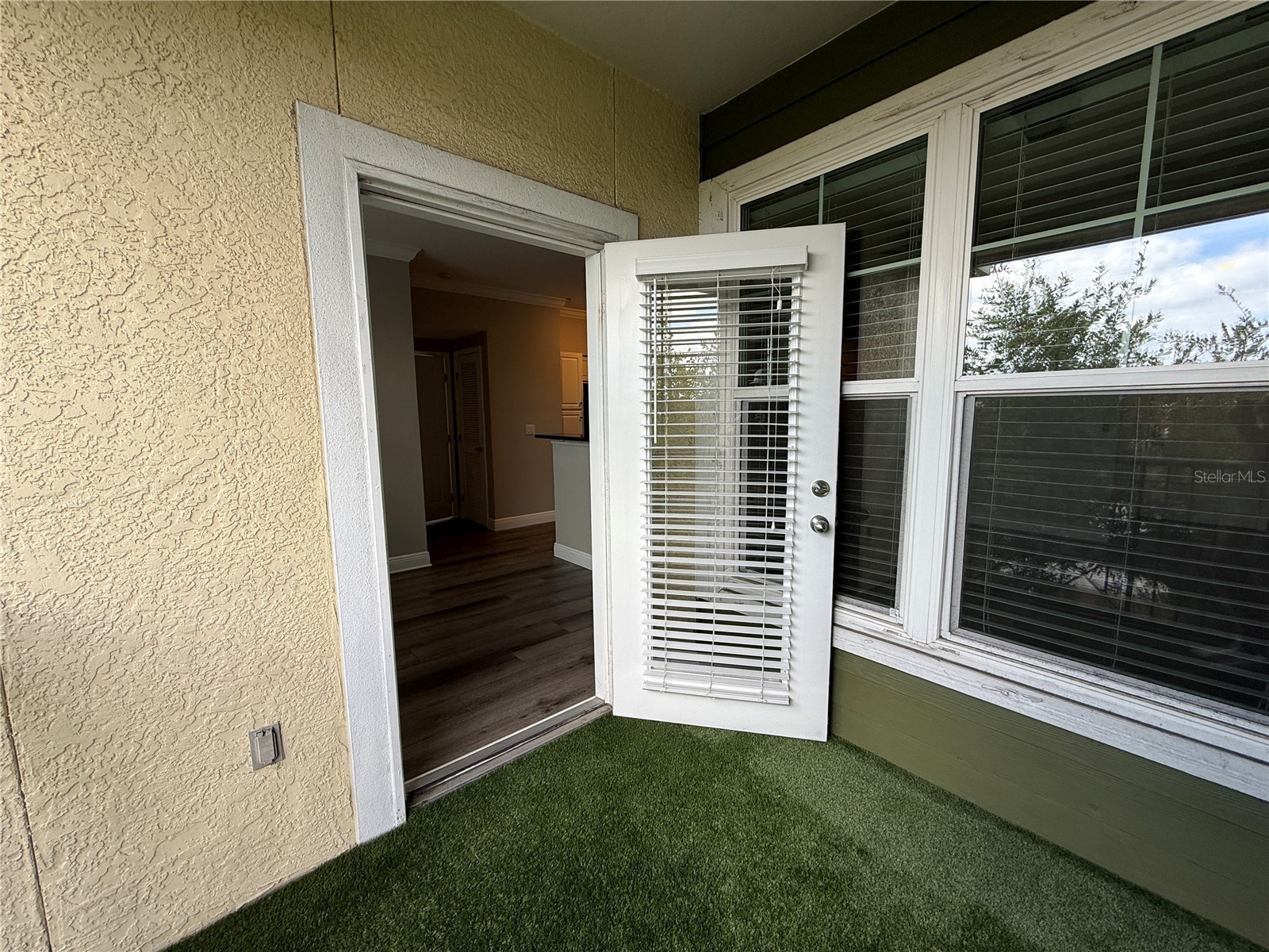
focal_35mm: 14
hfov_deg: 102.1
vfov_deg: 85.7
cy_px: 476
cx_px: 634
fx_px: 513
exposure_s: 1/134
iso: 50
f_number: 2.2
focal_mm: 2.22
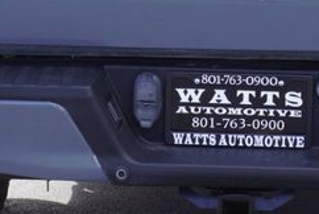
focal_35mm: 146
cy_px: -49
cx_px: 227
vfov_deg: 9.3
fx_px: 1296
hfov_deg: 14.0
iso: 100
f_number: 6.3
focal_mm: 23
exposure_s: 1/100
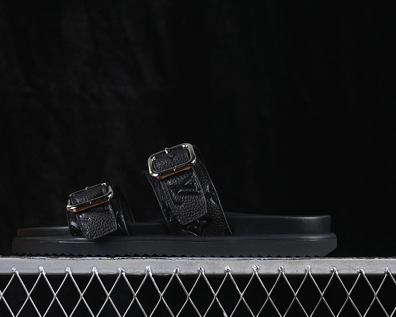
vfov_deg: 18.1
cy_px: 158
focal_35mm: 85
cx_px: 178
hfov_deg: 22.5
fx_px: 996
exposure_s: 1/60
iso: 160
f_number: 6.3
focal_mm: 50
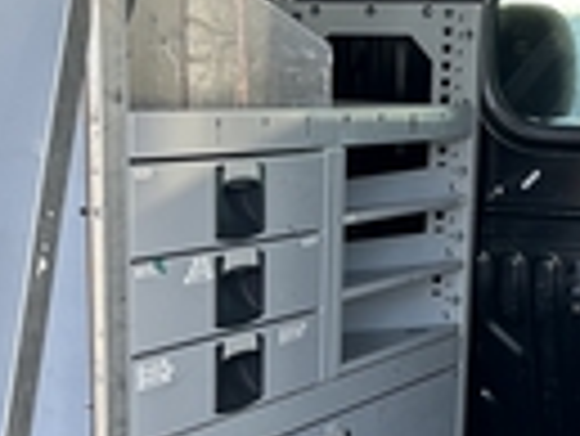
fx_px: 1593
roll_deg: -0.8
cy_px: 483
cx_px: 324
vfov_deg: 15.2
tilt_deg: -16.2
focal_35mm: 95
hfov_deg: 20.6
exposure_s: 1/121
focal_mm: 6.86
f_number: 1.78
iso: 64
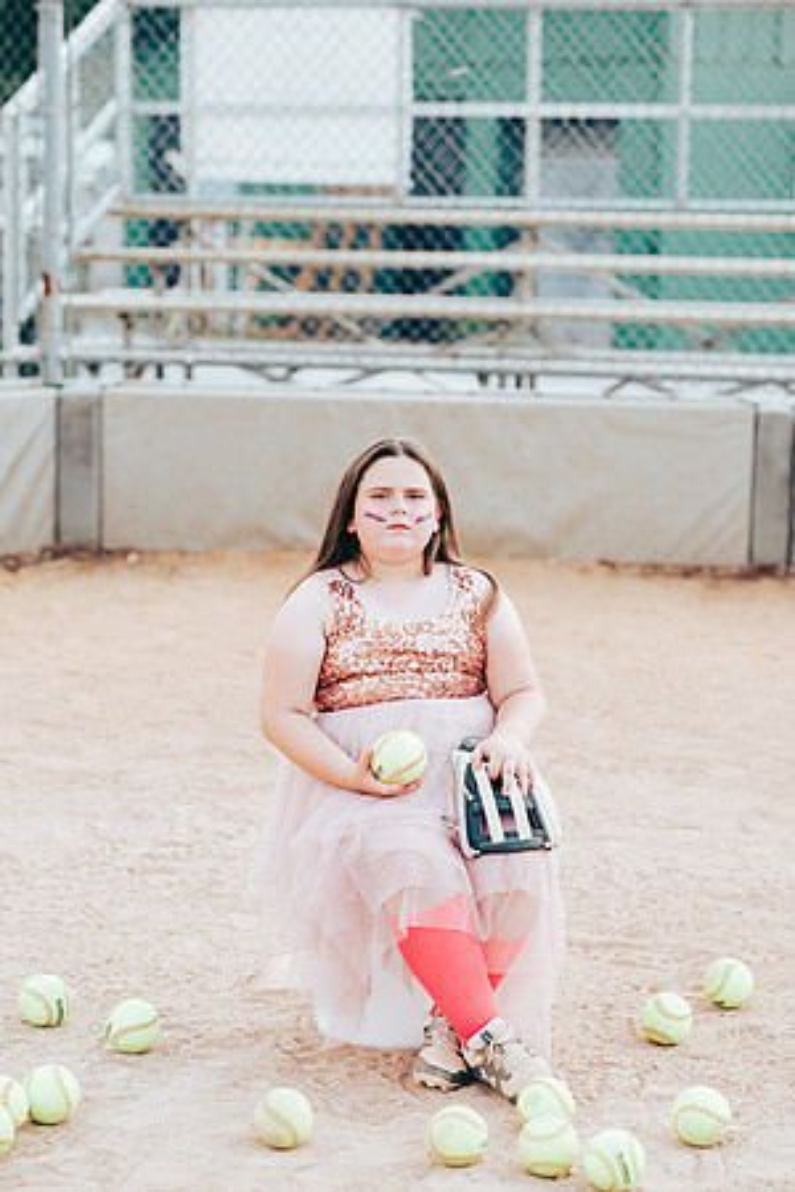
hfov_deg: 16.1
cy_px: 596
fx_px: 2815
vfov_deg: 23.9
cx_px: 398
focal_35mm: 85
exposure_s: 1/500
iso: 160
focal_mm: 85
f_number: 2.8
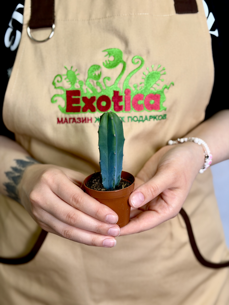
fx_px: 423
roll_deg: +1.4
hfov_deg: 30.3
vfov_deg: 39.7
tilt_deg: -17.6
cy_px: 152
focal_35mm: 48
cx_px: 114
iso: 50
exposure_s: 1/143
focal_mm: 6.76
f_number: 1.78
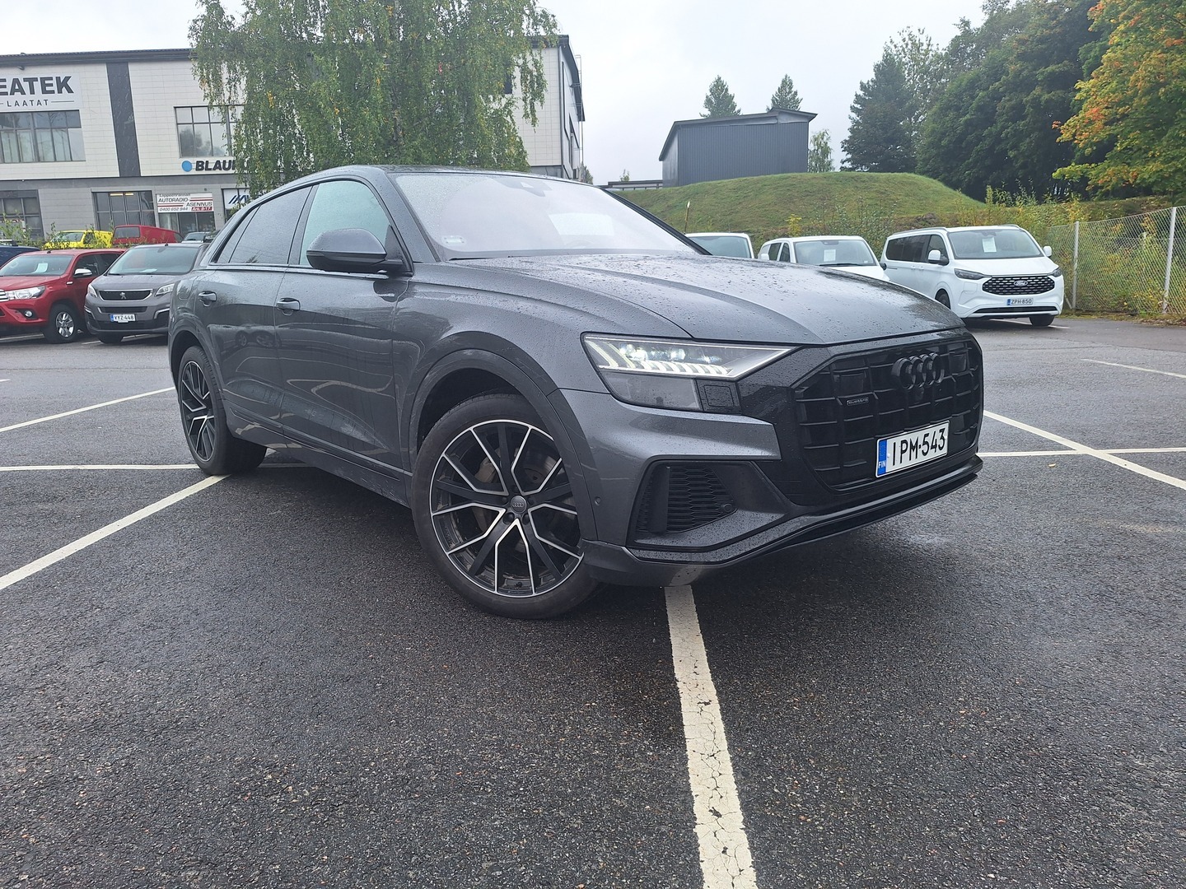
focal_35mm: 23
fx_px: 788
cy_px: 444
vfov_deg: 58.9
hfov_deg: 73.9
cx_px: 593
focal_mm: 5.54
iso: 40
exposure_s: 1/335
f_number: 1.8
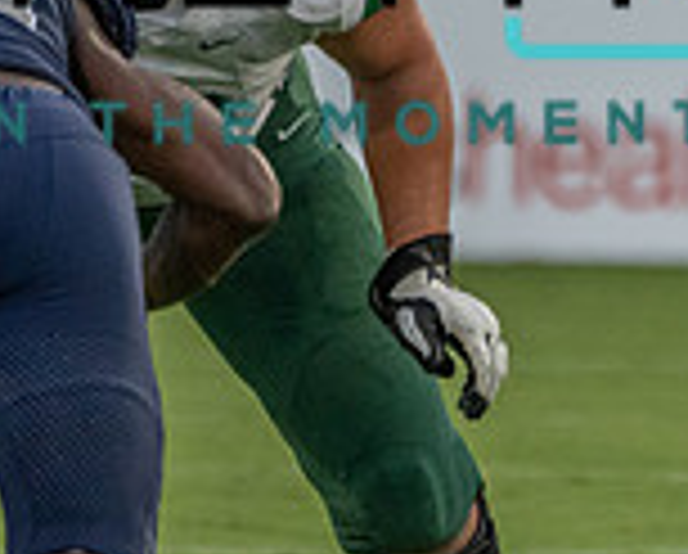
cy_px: 15
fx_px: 36640
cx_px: 974
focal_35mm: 1796
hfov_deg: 1.1
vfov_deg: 0.9
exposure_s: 1/1000
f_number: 5.6
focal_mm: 400
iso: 2500
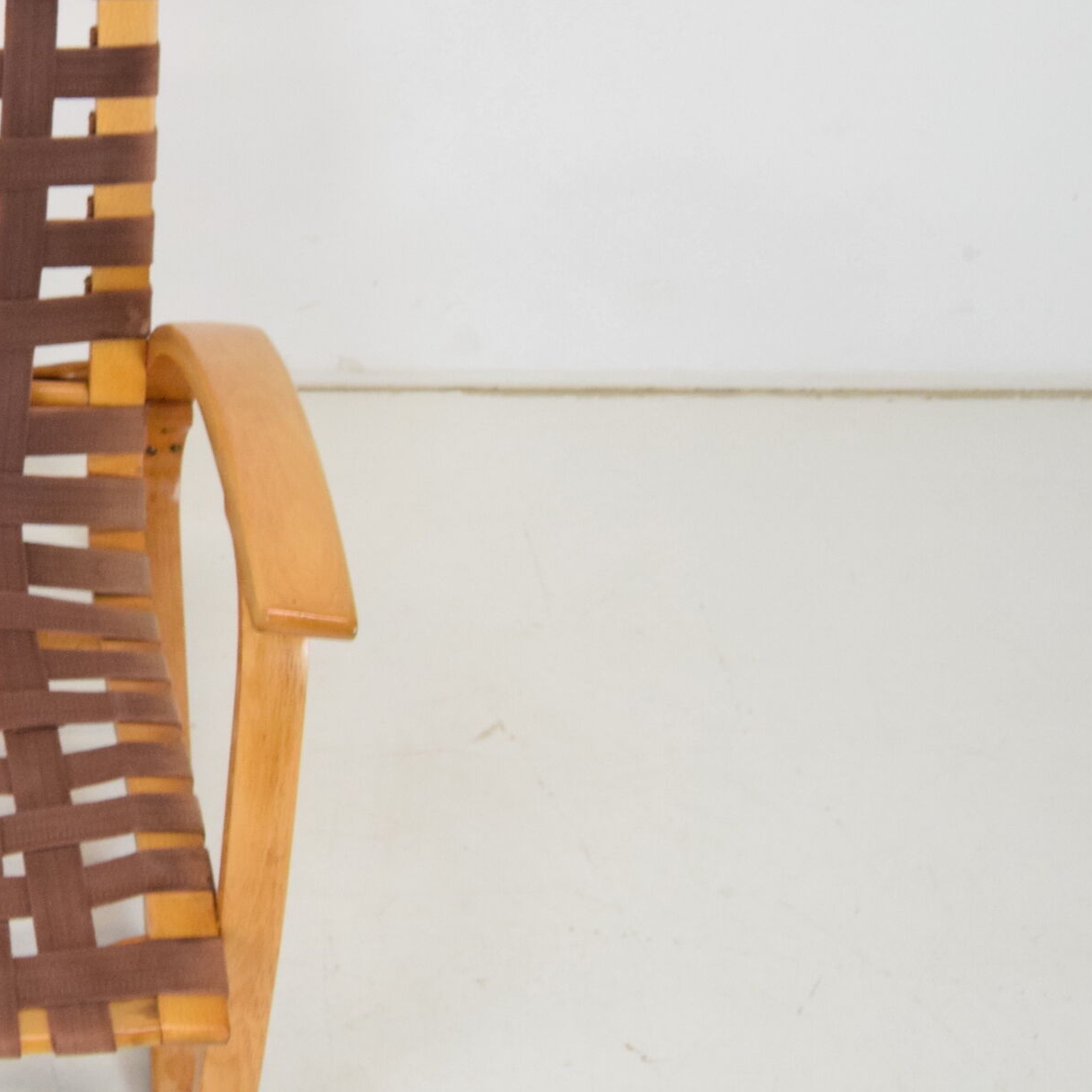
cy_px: 474
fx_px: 2498
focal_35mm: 70
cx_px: -187
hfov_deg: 22.8
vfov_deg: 24.6
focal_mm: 22
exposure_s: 1/160
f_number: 6.3
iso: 1600
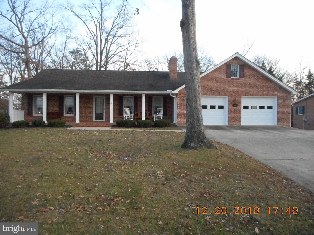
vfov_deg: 54.9
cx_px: 157
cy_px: 118
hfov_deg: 69.4
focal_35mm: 25
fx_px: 227
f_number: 3.7
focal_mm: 4.5
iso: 800
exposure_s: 1/160
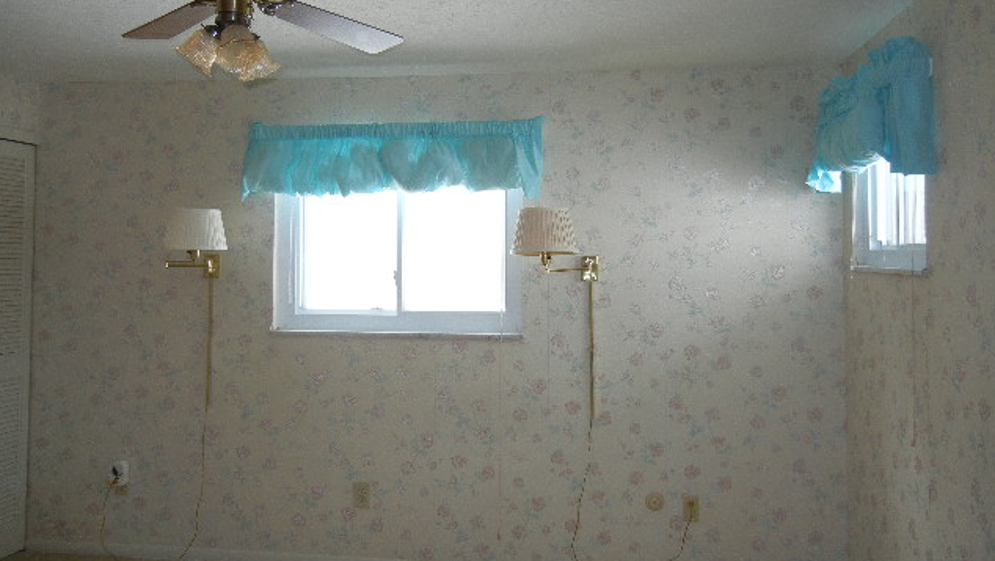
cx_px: 496
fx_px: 871
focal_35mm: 33
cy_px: 231
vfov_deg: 35.6
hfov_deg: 59.5
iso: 200
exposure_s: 1/30
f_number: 3.5
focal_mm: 5.4
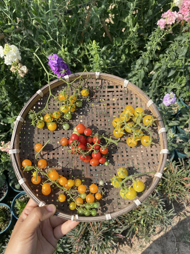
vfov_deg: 61.6
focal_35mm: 29
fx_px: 212
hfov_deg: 48.2
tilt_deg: -61.6
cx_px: 88
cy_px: 132
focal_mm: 4.25
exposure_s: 1/1447
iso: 32
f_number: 1.8
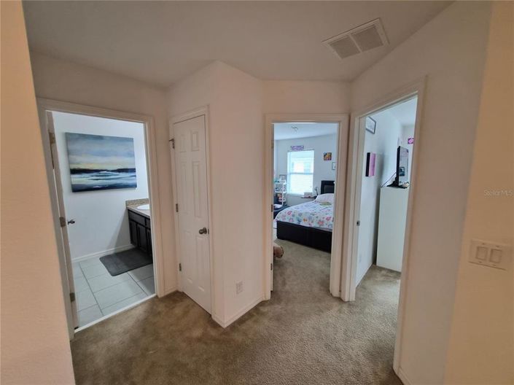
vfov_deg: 89.9
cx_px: 257
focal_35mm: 13
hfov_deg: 106.2
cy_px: 192
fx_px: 193
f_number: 2.2
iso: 160
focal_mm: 1.7
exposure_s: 1/60
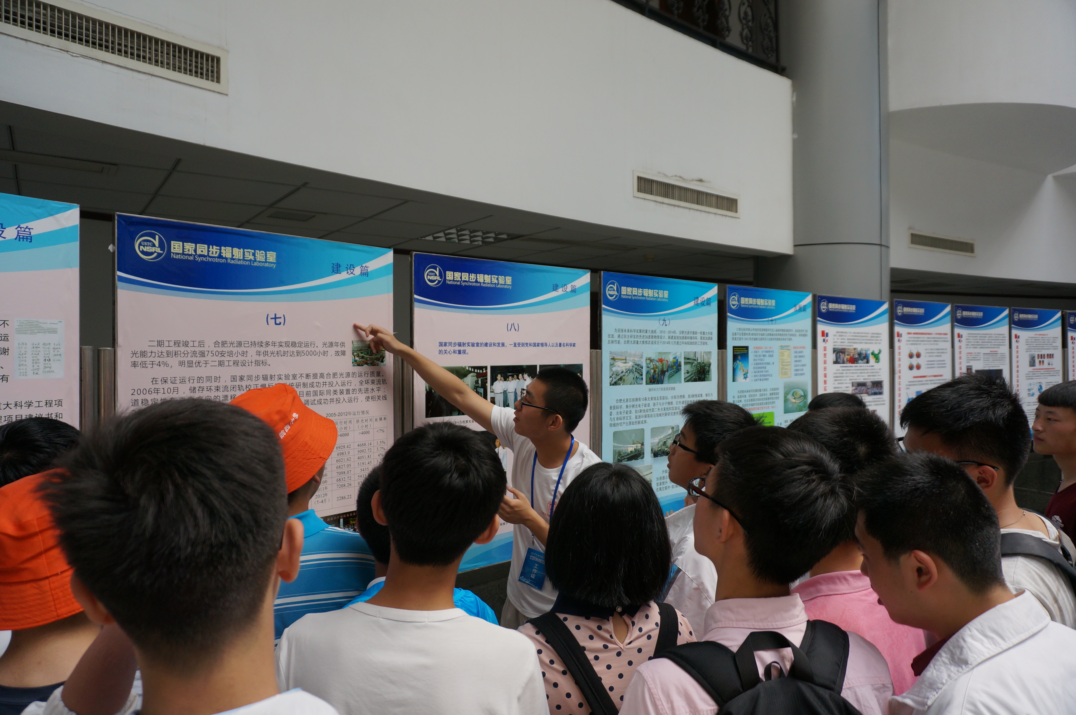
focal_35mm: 24
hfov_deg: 73.8
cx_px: 538
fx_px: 717
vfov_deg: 53.0
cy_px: 358
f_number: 4
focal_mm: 16
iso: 250
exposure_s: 1/160
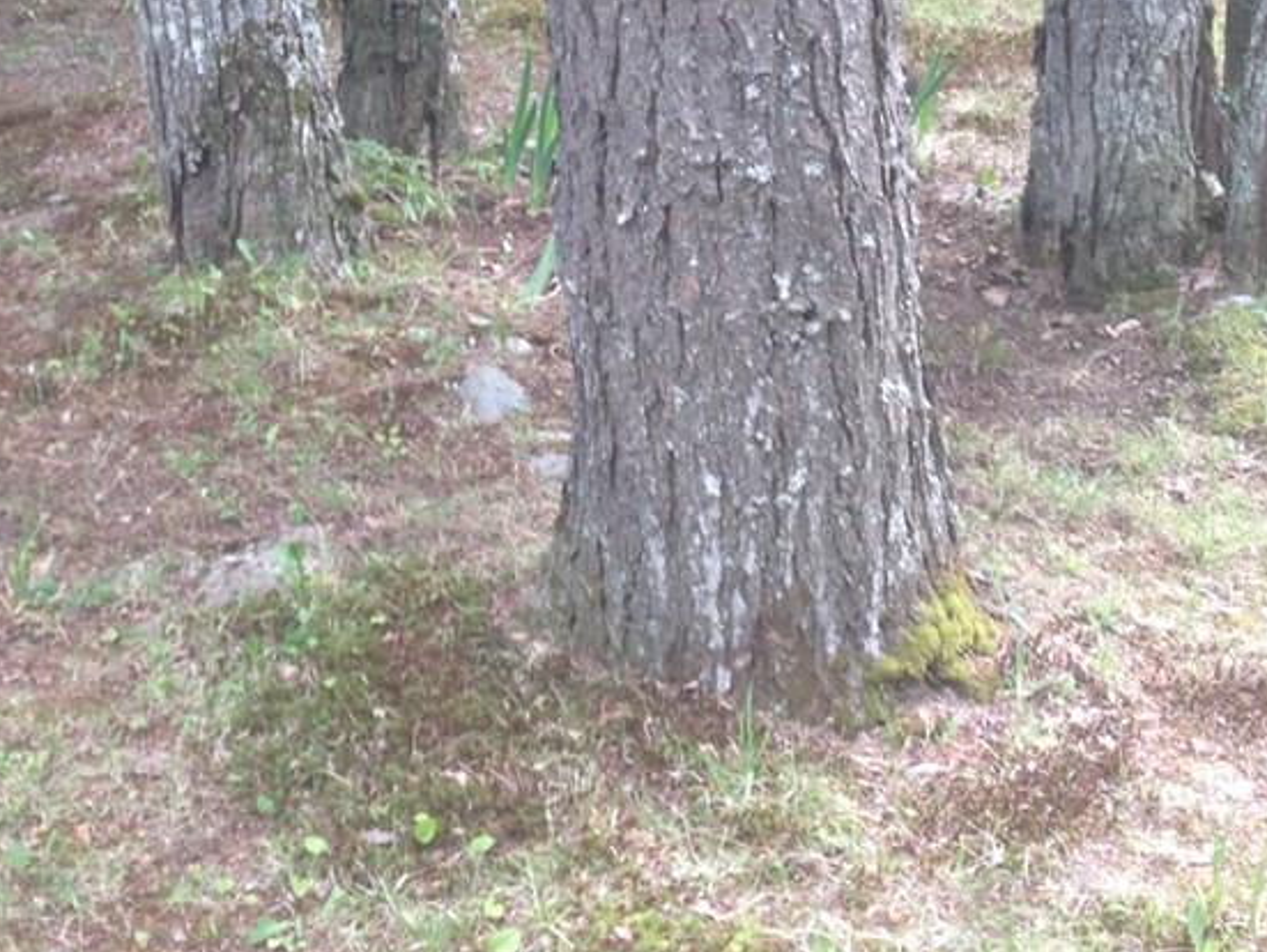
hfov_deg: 29.7
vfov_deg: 22.2
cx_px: 478
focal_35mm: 65
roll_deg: +2.5
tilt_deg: -14.3
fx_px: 2381
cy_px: 129
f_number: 2.4
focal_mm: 4.28
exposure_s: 1/120
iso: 64
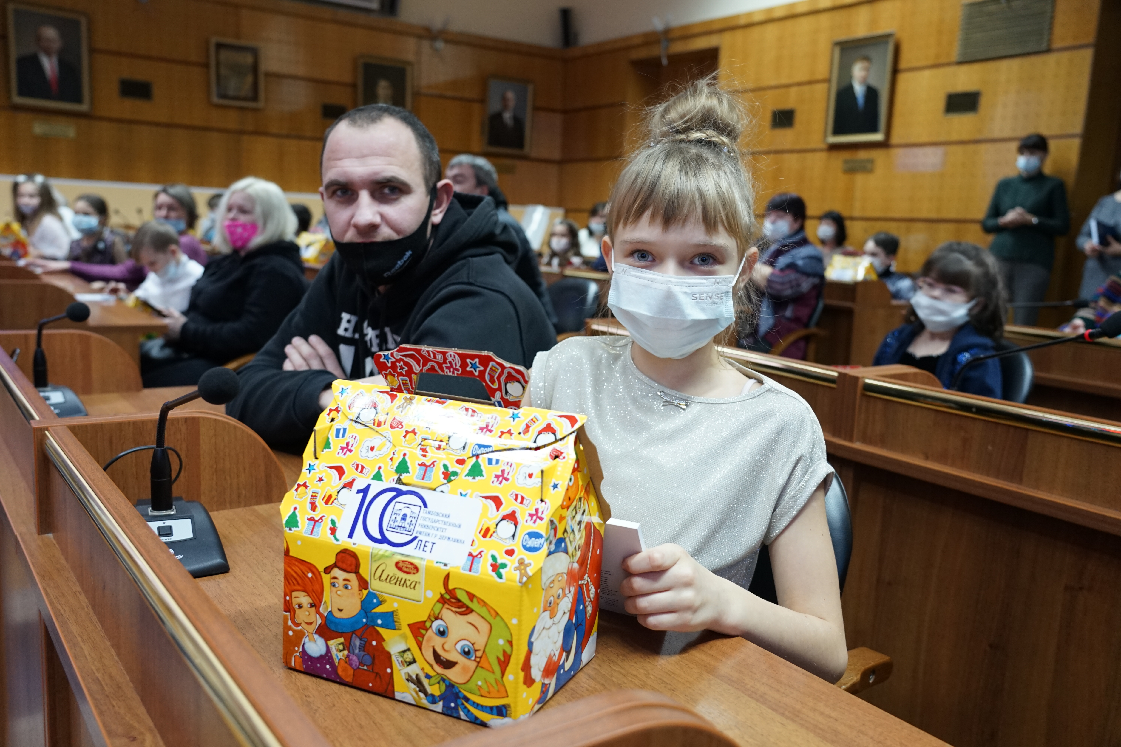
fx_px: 934
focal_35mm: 30
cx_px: 560
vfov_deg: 43.6
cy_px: 374
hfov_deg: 61.9
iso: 1600
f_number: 4.5
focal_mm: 30
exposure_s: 1/40
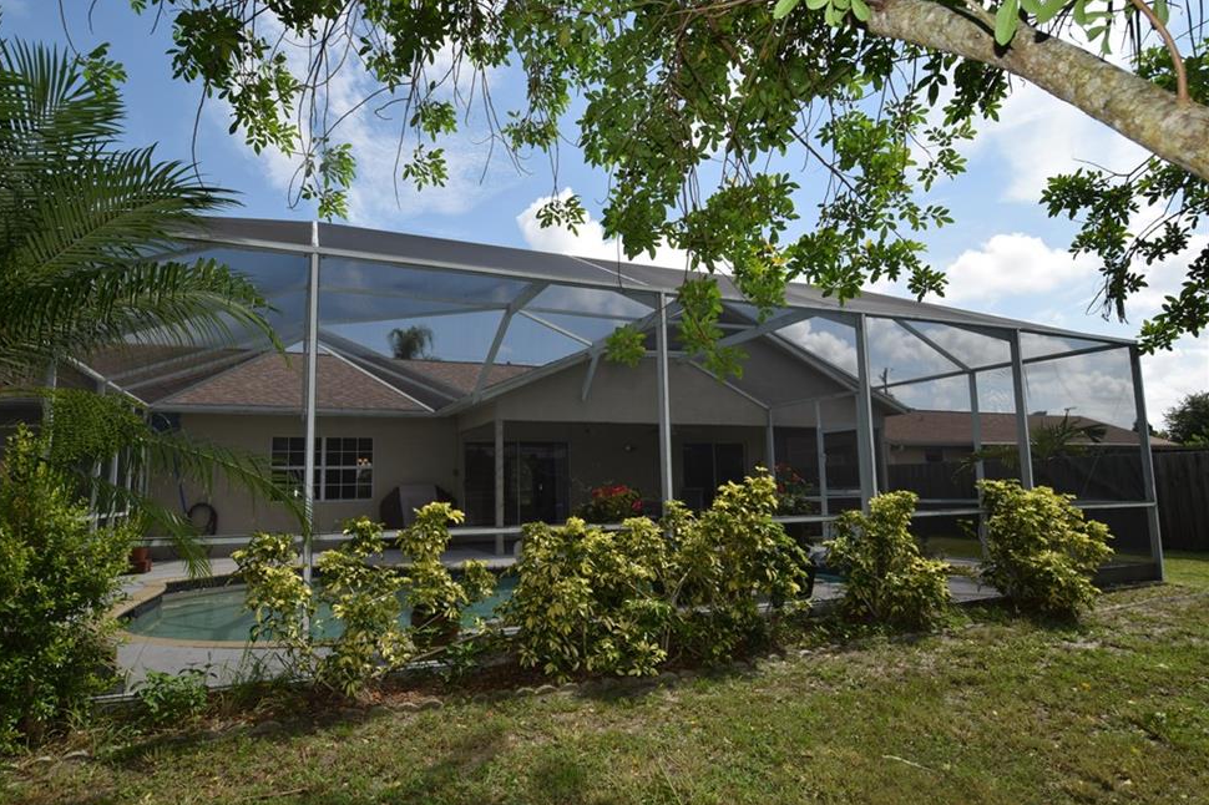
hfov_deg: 86.8
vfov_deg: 64.5
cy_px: 404
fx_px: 638
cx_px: 572
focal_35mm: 19
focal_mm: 12
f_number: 10
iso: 100
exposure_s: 1/200
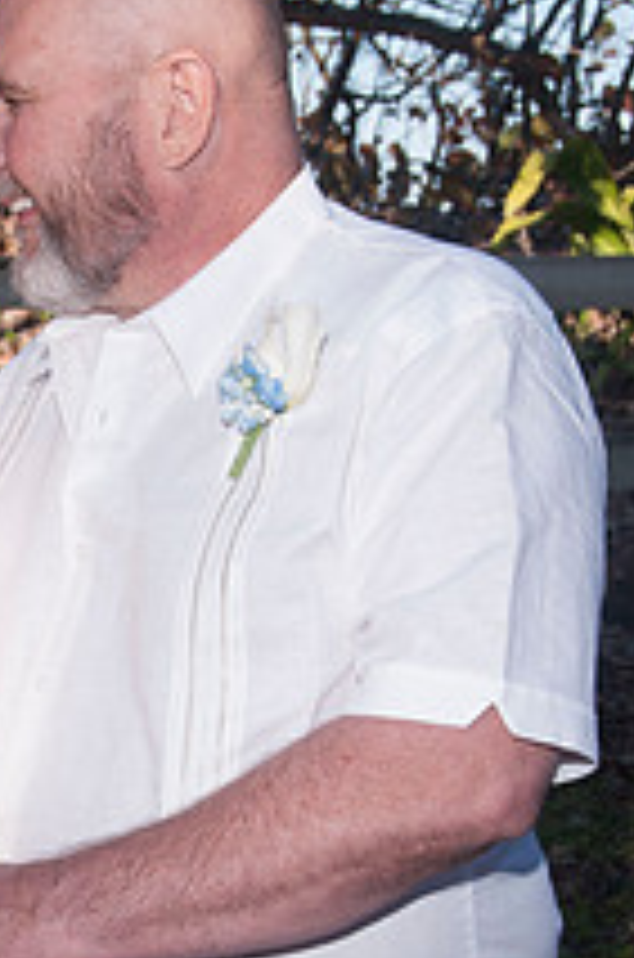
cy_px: 697
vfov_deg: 18.9
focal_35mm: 108
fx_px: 2867
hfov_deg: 12.5
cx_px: -7
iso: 100
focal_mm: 34
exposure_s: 1/250
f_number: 8
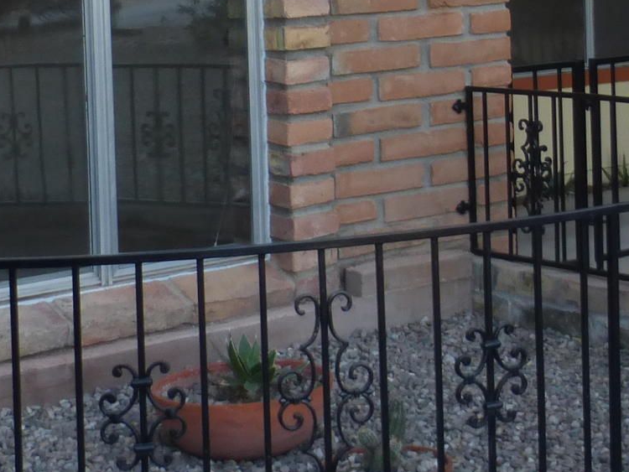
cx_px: 525
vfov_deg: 14.5
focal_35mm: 100
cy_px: -49
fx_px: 1818
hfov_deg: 19.4
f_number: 3.3
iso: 100
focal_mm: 4.3
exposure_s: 1/60
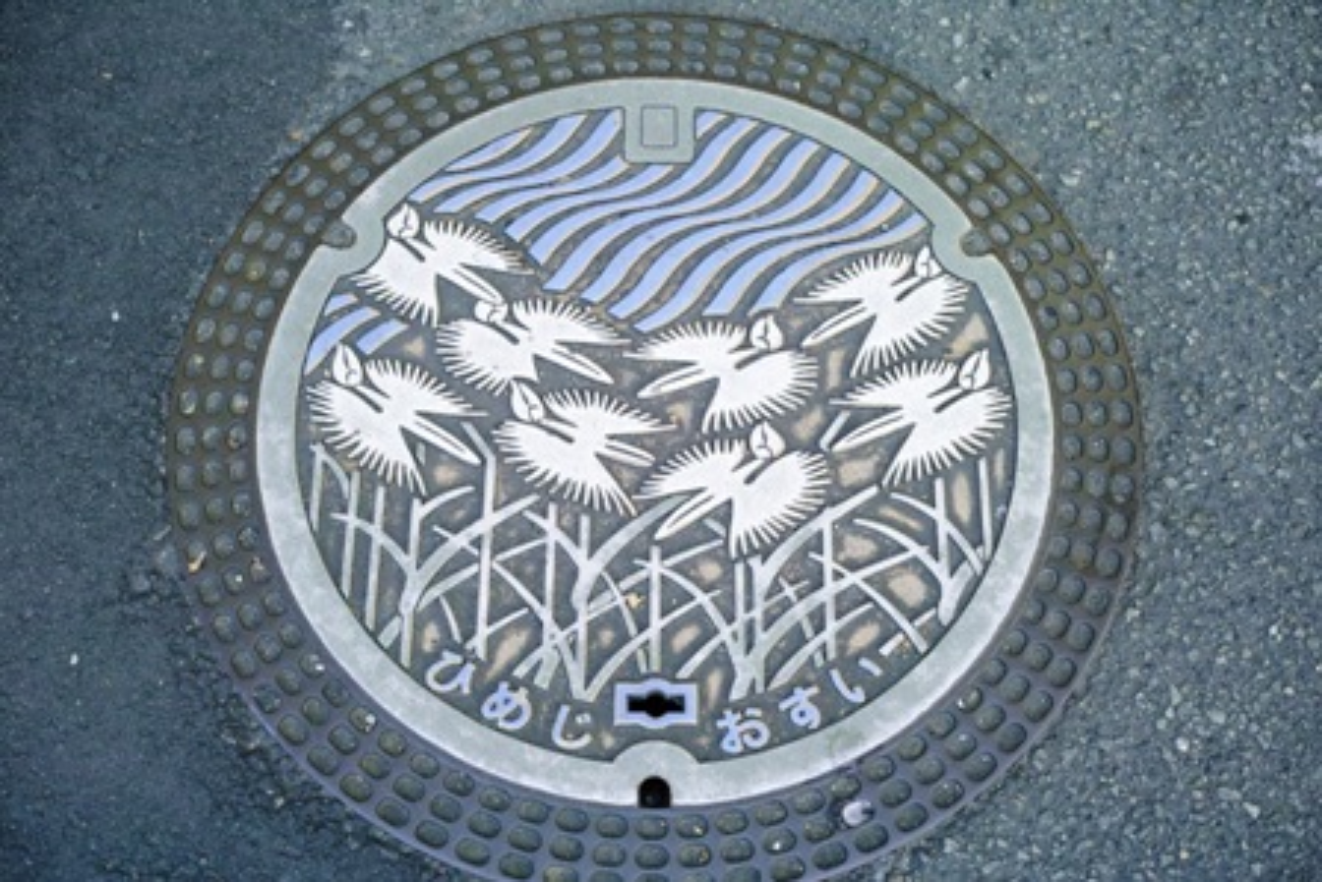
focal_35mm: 45
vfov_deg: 29.9
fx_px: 1653
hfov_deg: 43.6
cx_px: 661
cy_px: 441
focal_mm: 30
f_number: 3.2
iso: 200
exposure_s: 1/50
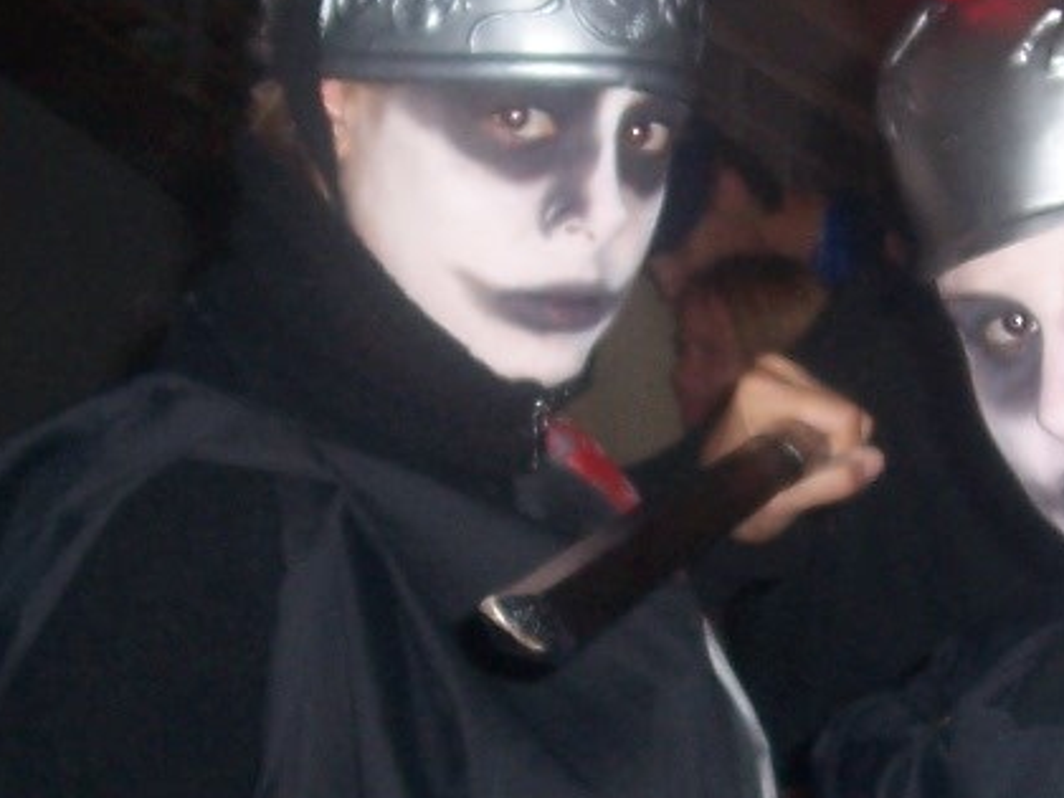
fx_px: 3719
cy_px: 355
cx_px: 664
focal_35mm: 121
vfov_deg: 12.2
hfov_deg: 16.3
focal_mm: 5.6
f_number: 2.7
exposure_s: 1/60
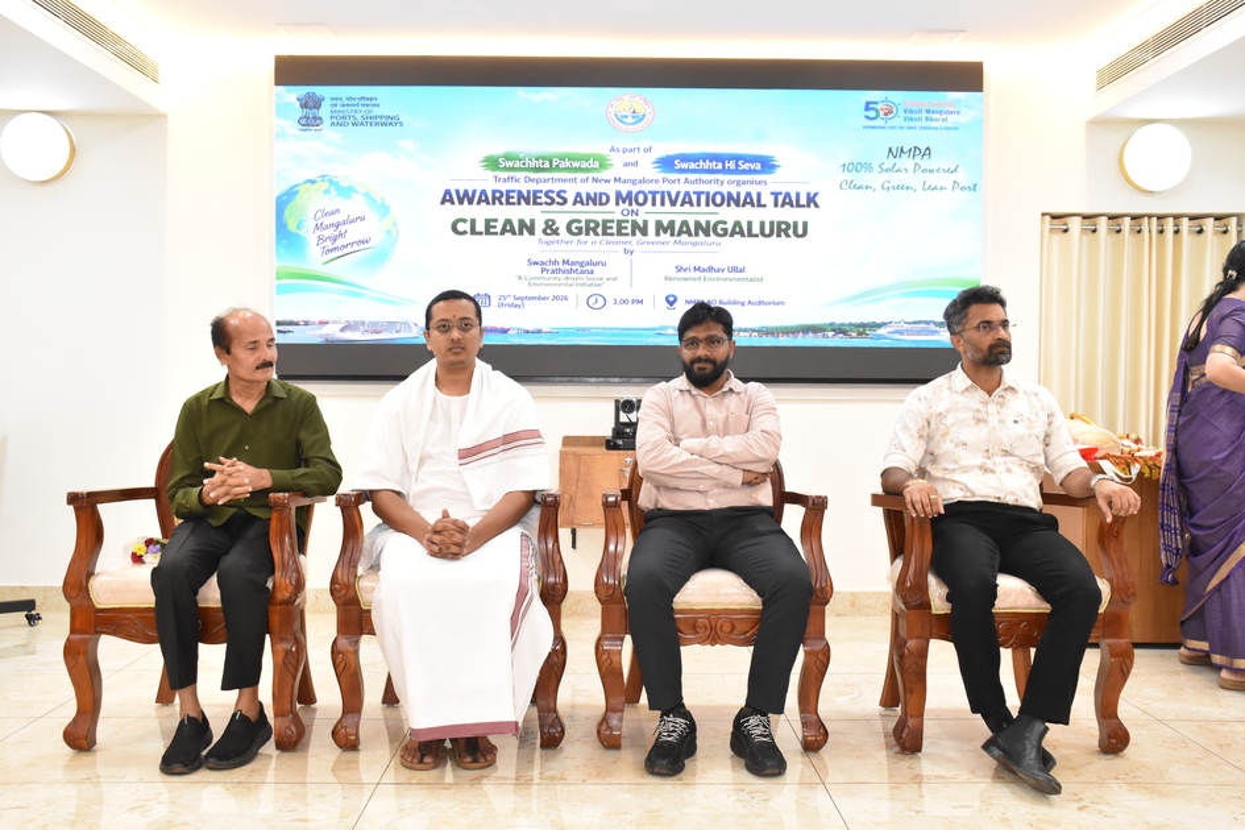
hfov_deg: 57.2
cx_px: 622
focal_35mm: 33
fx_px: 1141
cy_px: 415
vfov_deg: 40.0
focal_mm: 22
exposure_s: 1/100
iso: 3200
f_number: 5.6
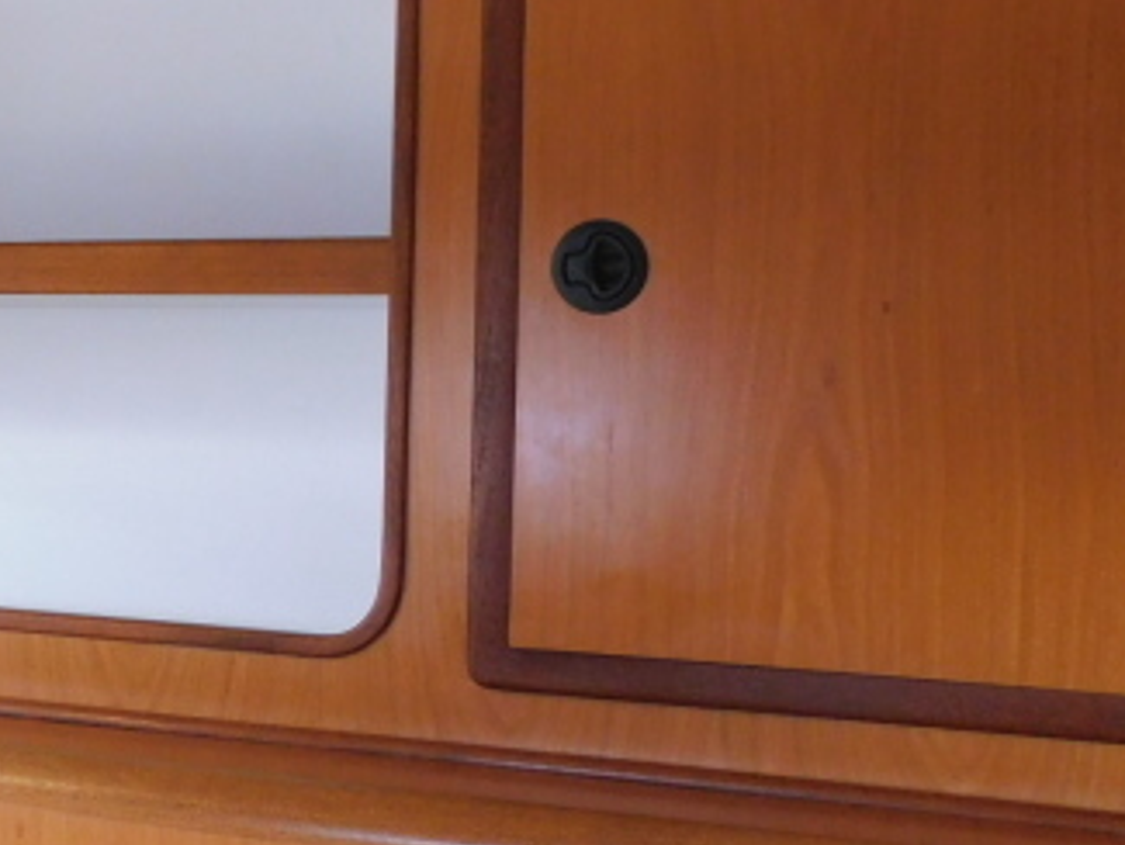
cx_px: -42
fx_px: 1918
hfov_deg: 30.1
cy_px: 371
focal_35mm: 59
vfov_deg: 24.8
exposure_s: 1/15
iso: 400
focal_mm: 4.1
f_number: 3
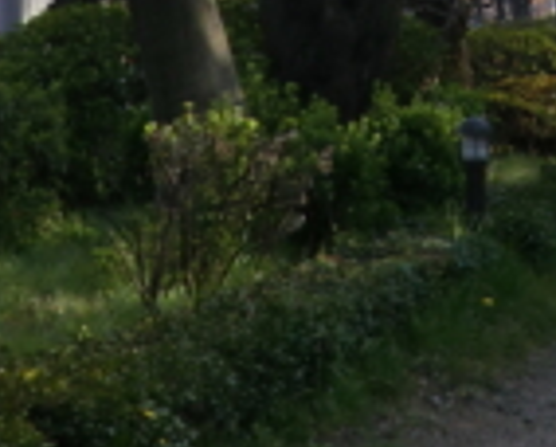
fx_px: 4251
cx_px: 630
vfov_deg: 5.8
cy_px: -631
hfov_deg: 7.4
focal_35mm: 258
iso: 64
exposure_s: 1/100
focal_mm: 8.4
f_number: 4
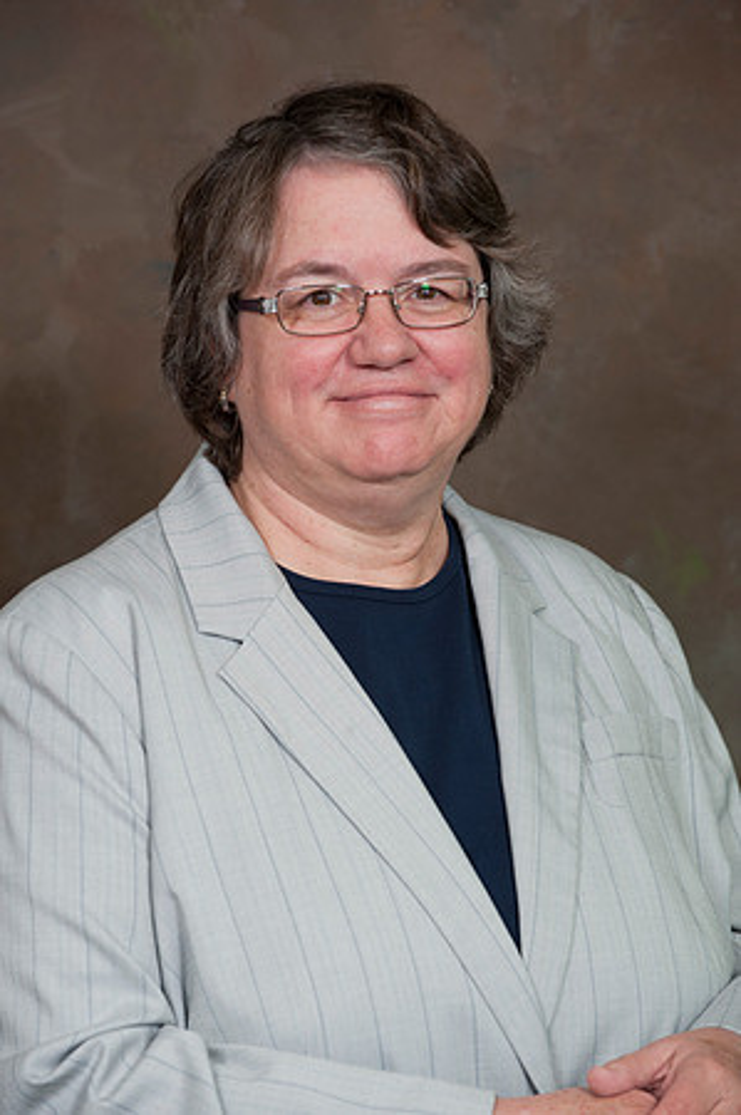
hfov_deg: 8.6
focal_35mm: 160
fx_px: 4951
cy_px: 558
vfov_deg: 12.9
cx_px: 370
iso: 320
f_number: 5.6
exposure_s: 1/125
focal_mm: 160
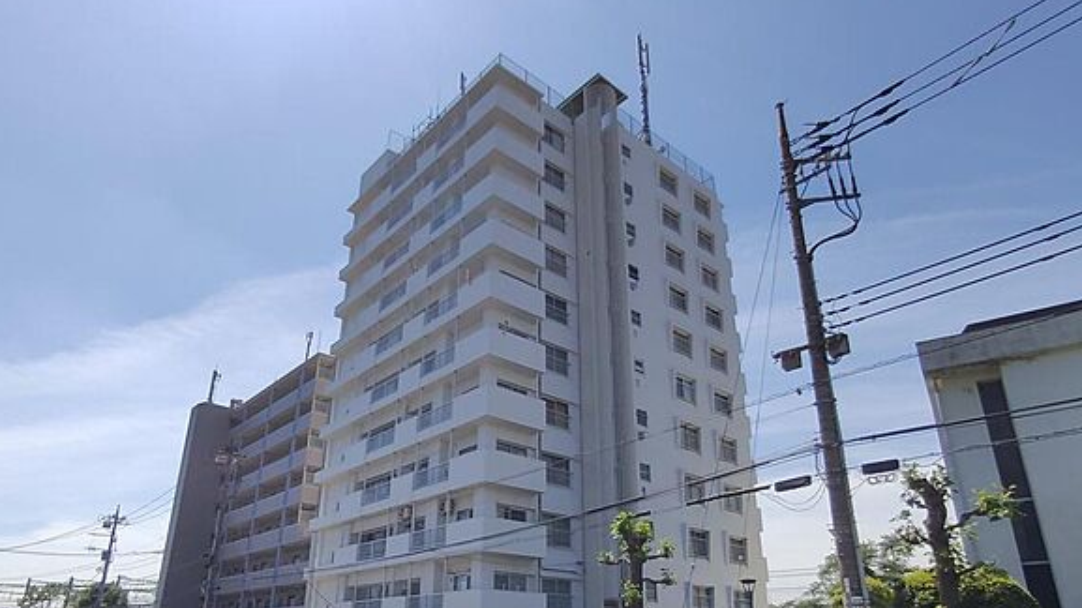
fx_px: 488
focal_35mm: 17
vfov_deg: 62.4
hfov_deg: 95.9
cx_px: 521
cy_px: 400
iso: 50
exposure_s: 1/1340
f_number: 2.4
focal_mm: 1.6
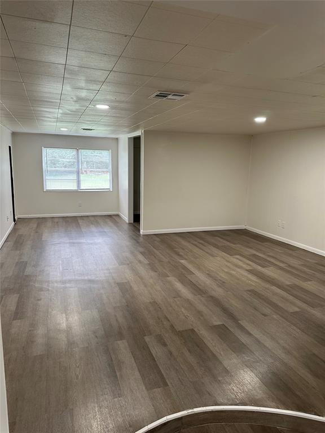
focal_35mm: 24
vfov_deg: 71.6
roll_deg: -2.2
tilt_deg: -9.4
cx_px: 162
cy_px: 216
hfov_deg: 56.8
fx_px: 300
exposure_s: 1/60
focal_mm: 6.86
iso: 160
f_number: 1.78
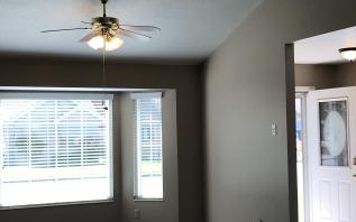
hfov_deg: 33.9
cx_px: 216
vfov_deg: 21.6
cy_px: 119
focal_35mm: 60
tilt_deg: +1.3
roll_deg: +1.6
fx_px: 582
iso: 20
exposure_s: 1/257
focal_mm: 3.99
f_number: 1.8
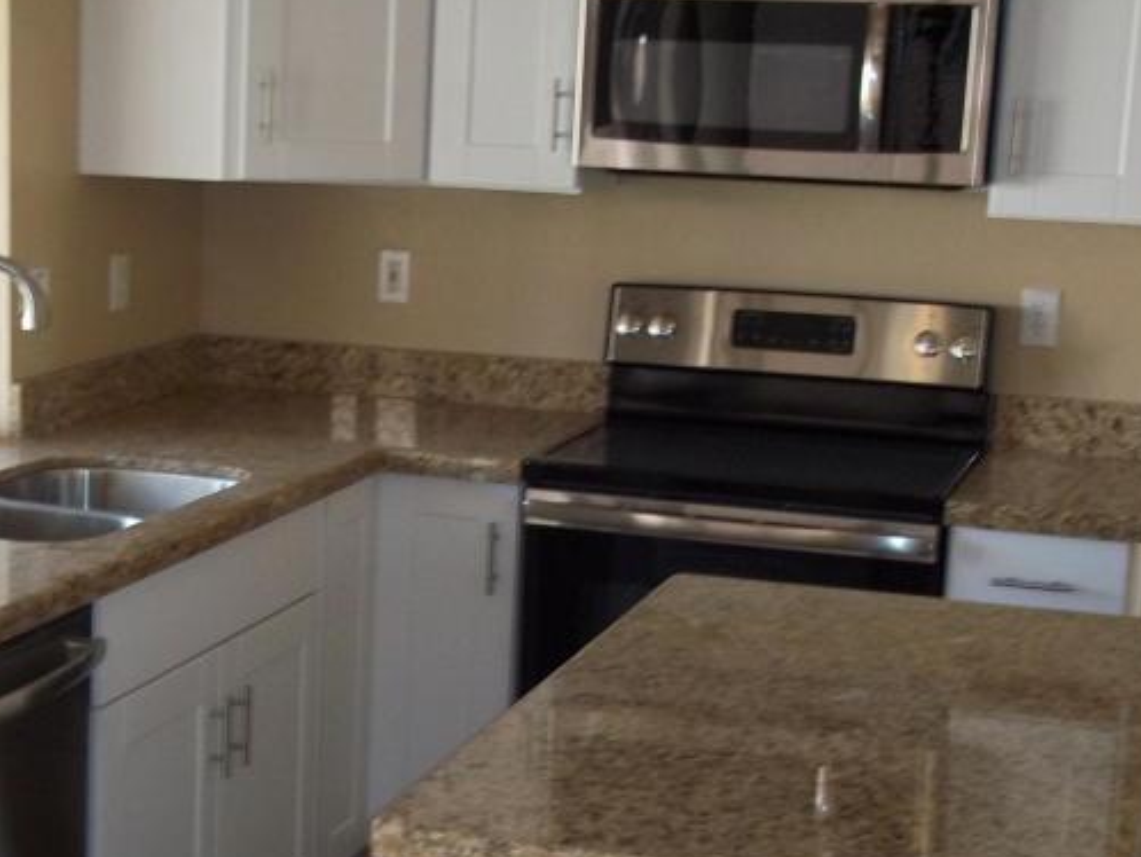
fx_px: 2440
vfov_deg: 19.9
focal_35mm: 74
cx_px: 291
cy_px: 559
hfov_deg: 26.0
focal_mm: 6.5
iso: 160
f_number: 3.1
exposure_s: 1/40
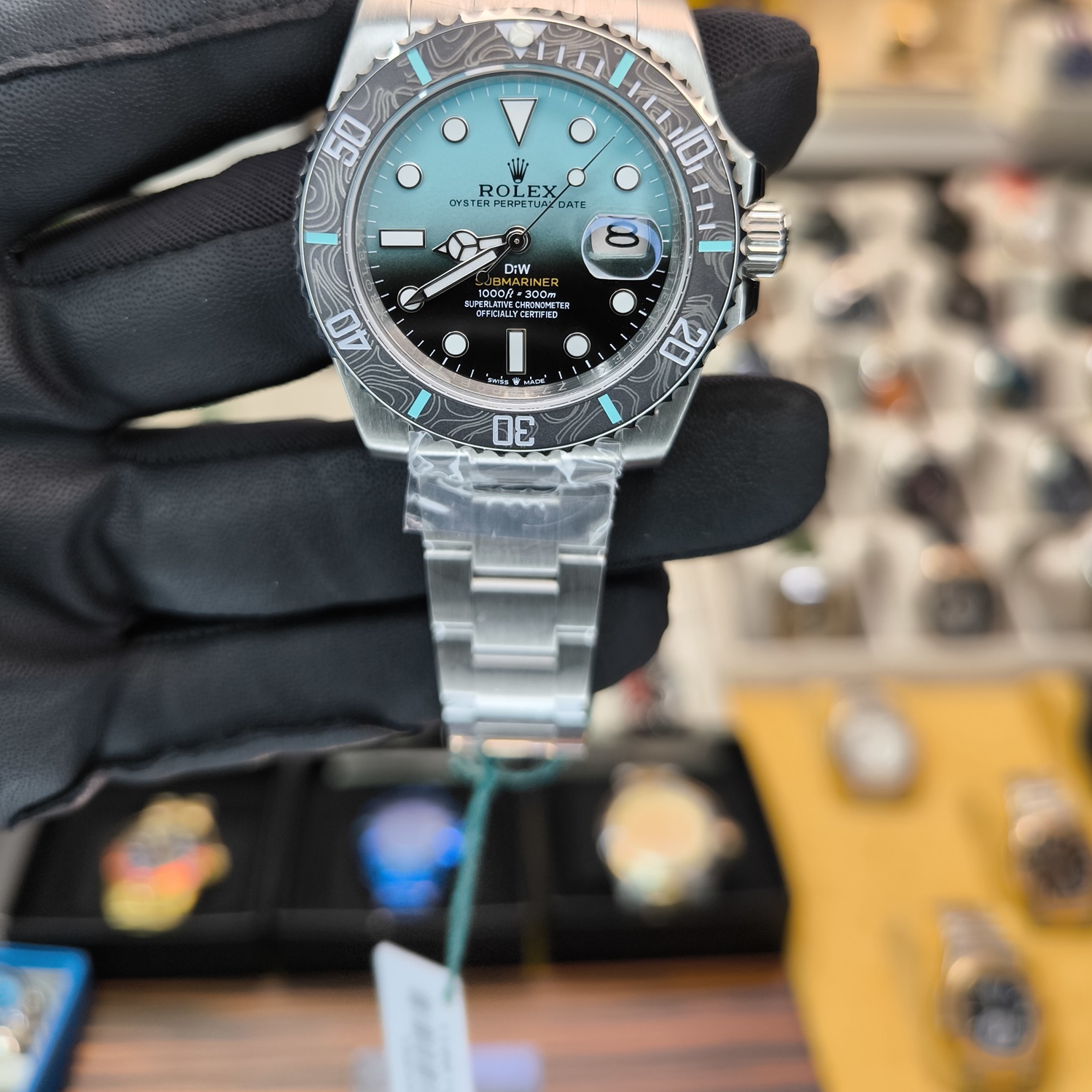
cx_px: 539
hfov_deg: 55.6
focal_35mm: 29
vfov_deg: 54.5
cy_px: 361
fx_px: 1035
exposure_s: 1/123
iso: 50
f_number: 1.9
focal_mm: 6.92
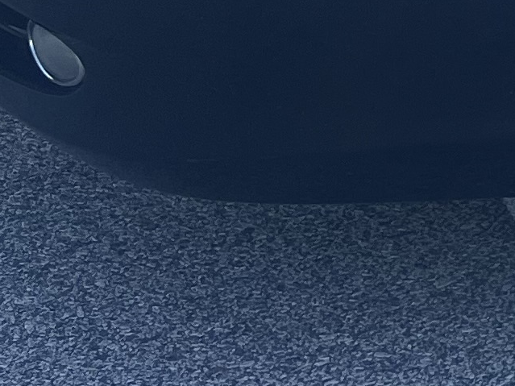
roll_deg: -1.6
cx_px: 1338
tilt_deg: -16.2
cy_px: -222
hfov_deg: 10.1
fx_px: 2439
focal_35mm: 164
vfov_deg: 8.8
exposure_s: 1/748
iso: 50
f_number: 1.5
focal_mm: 5.7
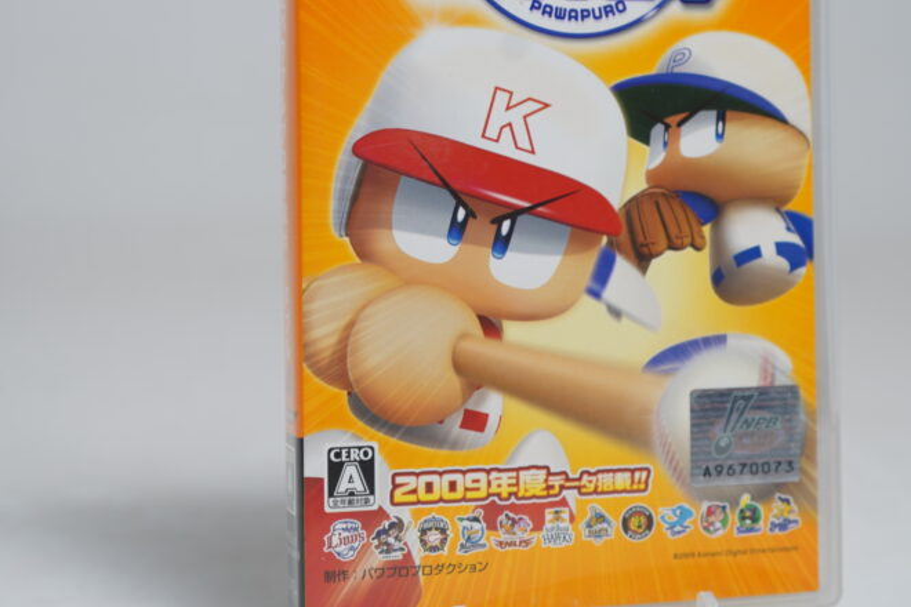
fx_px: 2024
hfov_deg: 25.3
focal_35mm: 80
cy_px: 155
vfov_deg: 17.0
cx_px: 540
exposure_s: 1/10
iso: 64
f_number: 5
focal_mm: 44
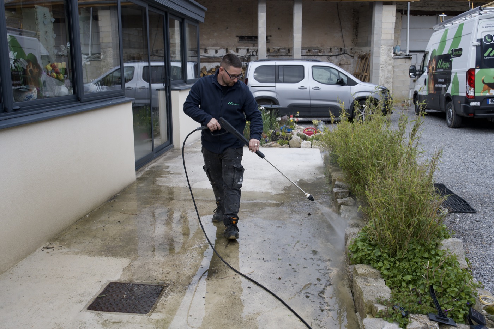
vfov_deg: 37.8
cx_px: 247
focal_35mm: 35
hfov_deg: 54.4
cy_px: 164
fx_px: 480
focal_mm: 35
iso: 200
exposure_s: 1/250
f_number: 5.6
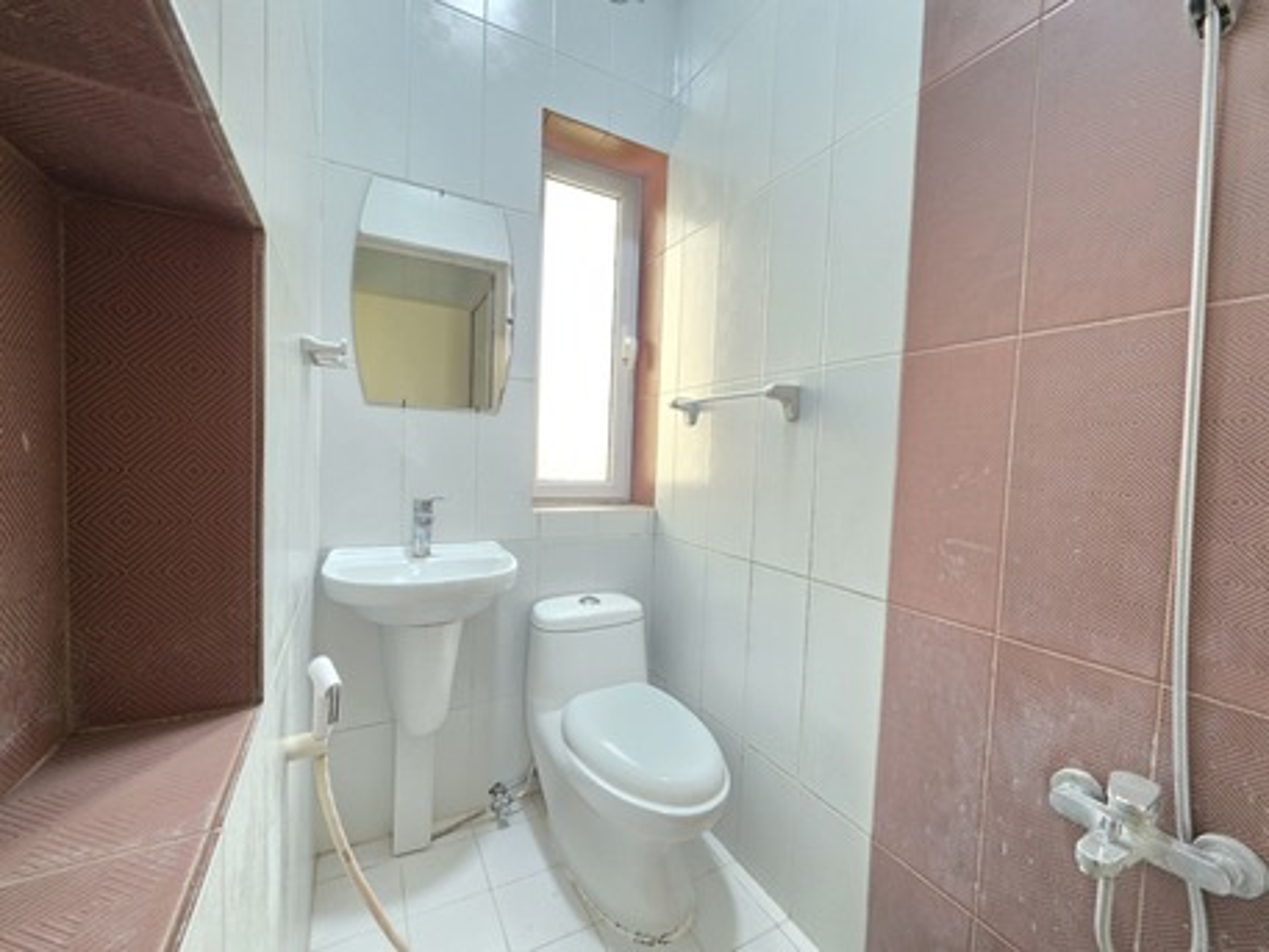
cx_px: 634
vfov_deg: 89.9
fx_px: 477
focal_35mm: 13
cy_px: 476
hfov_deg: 106.2
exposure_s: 1/50
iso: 320
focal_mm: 2.2
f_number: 1.9
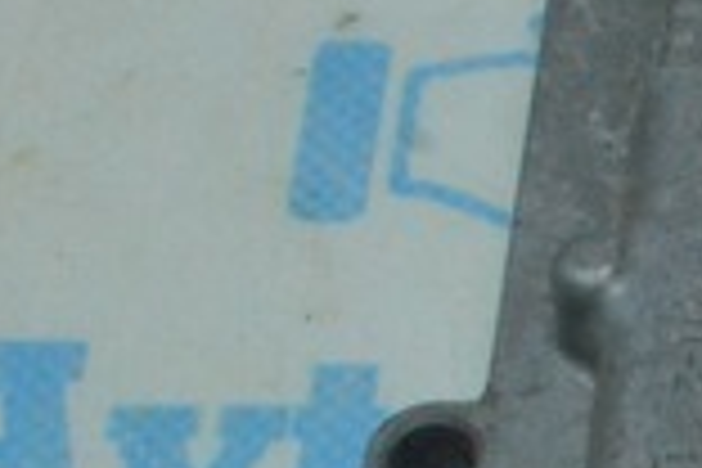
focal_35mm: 217
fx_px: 4231
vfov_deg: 6.3
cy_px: 695
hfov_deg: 8.9
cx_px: 1458
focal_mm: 22
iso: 2800
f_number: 25
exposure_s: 1/40
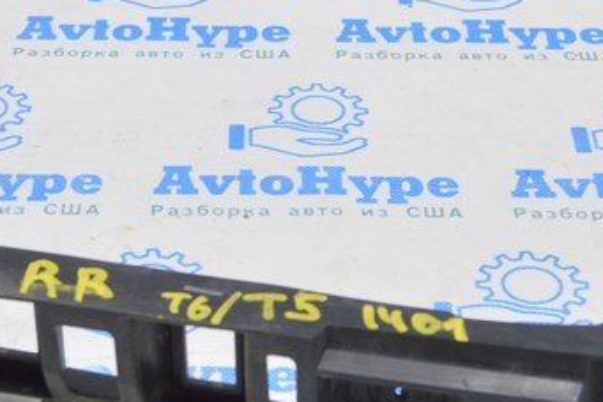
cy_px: 153
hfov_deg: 17.5
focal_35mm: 117
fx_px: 1959
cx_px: 216
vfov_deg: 11.7
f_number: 5.6
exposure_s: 1/20
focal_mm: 26
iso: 400
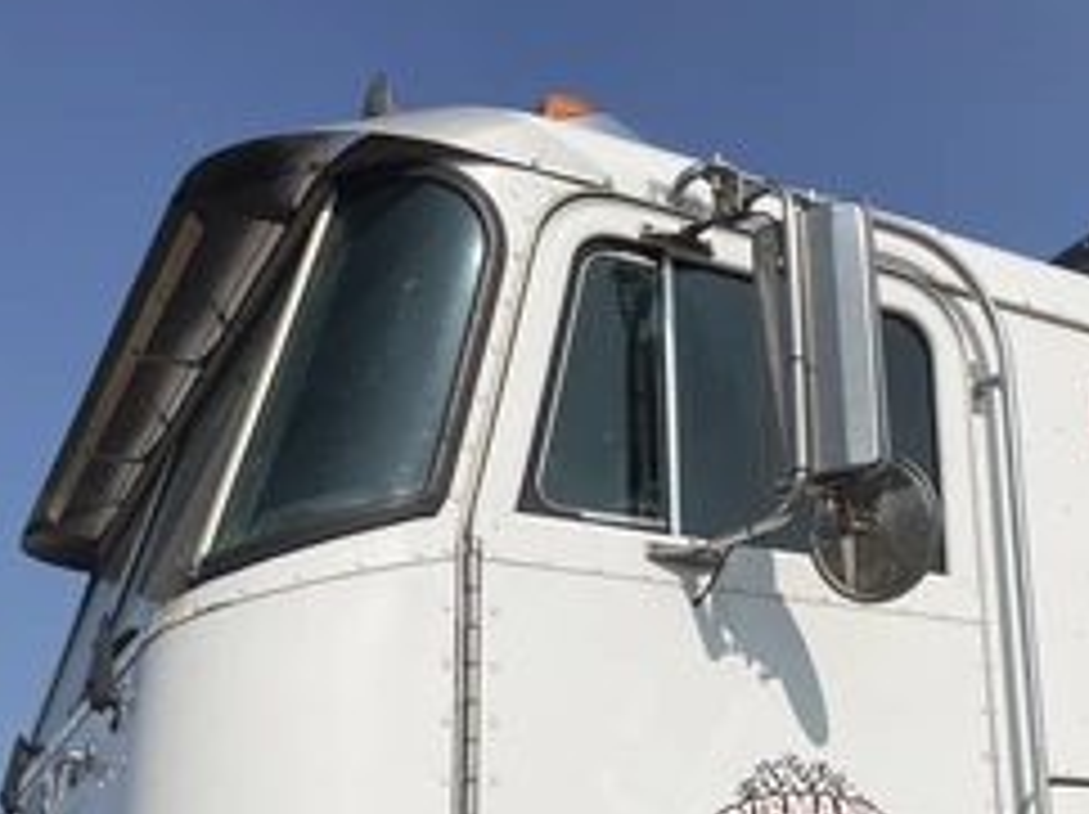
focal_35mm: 48
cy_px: 634
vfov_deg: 29.6
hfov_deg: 38.6
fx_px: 1509
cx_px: 819
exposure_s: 1/6536
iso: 25
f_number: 1.8
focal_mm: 3
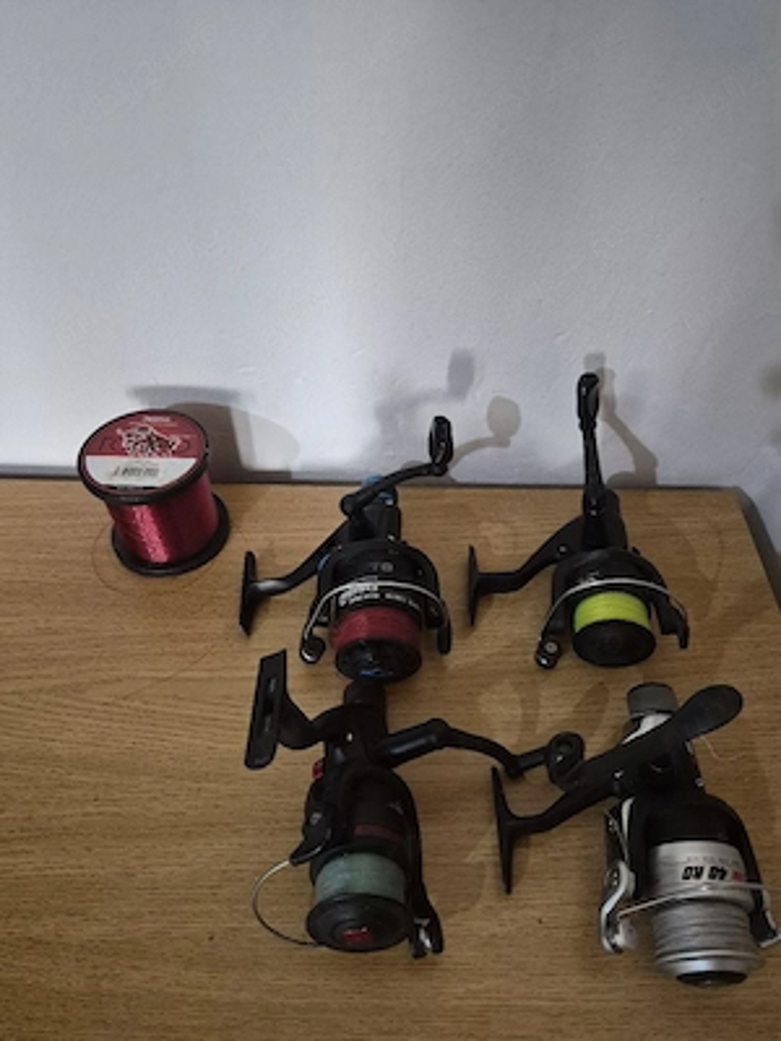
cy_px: 520
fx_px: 692
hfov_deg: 58.9
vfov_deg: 73.9
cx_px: 390
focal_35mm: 23
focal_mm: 5.4
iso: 1250
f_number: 1.8
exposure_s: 1/100
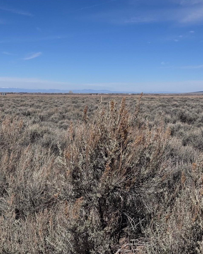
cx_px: 68
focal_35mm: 63
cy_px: 126
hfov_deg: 24.1
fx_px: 473
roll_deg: -0.6
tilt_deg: -5.0
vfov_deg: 30.0
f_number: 1.78
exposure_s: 1/10526
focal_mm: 6.76
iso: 80
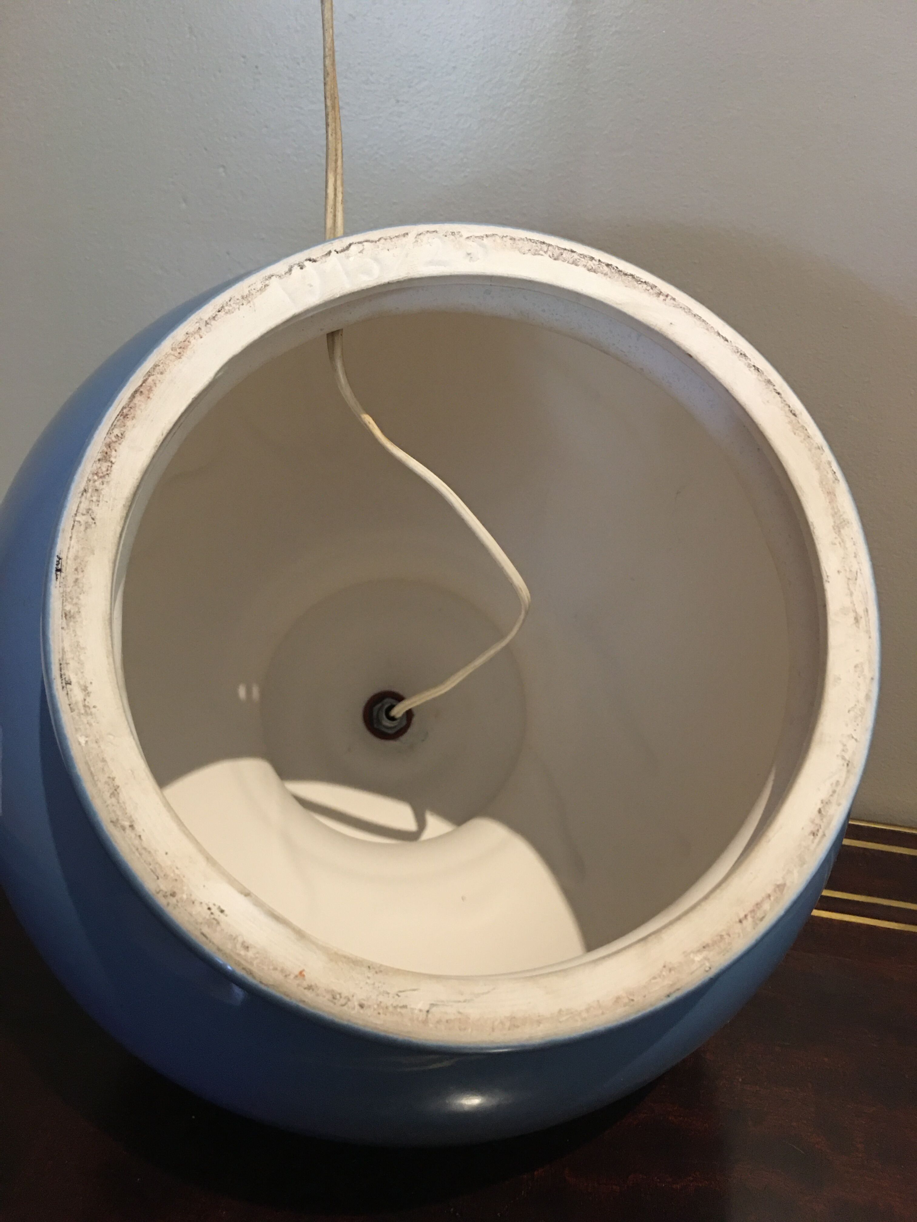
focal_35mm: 29
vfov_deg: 61.7
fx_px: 1024
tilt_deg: -29.0
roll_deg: -3.8
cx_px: 458
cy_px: 611
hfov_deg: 48.2
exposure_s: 1/10
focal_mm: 4.15
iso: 80
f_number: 2.2
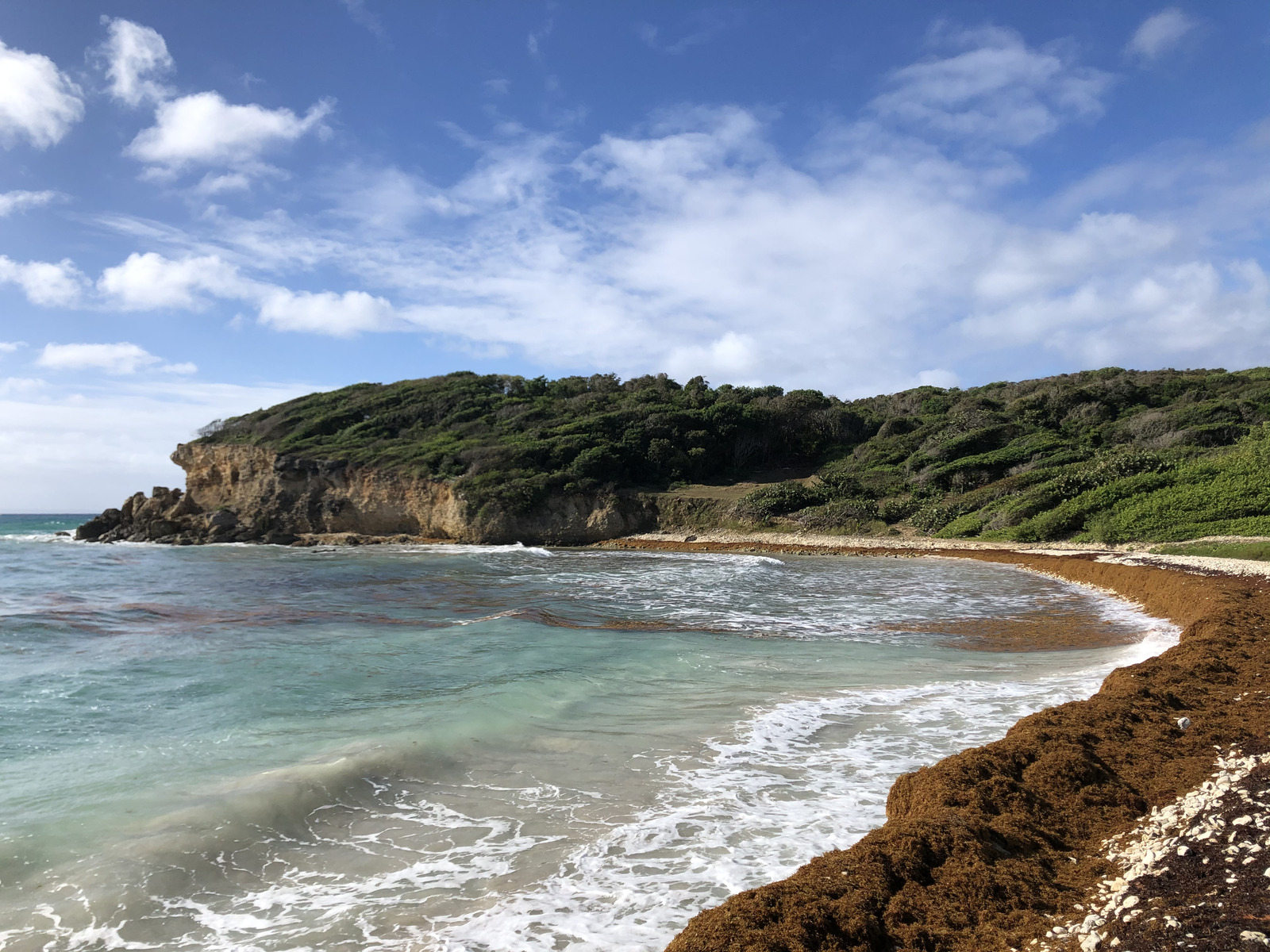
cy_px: 476
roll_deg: +0.9
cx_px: 635
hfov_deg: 63.4
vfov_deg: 49.7
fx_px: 1027
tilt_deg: +2.2
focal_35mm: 28
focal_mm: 4
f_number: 1.8
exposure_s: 1/3205
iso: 20
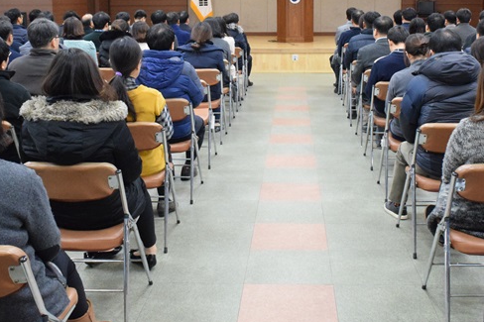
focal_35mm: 48
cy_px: 88
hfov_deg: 41.3
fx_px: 642
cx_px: 265
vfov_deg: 27.9
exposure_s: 1/60
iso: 6400
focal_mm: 21
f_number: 9
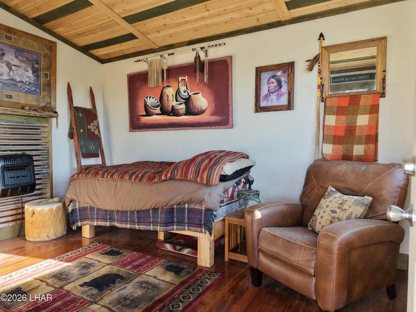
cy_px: 156
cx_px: 208
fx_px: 288
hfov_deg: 71.6
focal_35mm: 24
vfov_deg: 56.8
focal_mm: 8.67
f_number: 1.8
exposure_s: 1/80
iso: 100
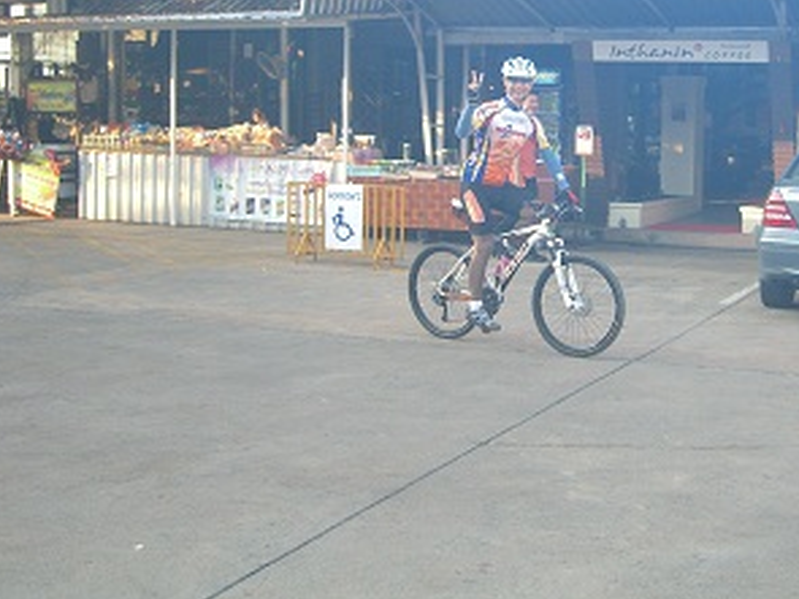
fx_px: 1338
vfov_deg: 25.1
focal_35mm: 58
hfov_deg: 32.8
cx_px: 566
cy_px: 194
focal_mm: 7.9
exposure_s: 1/100
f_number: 2.8
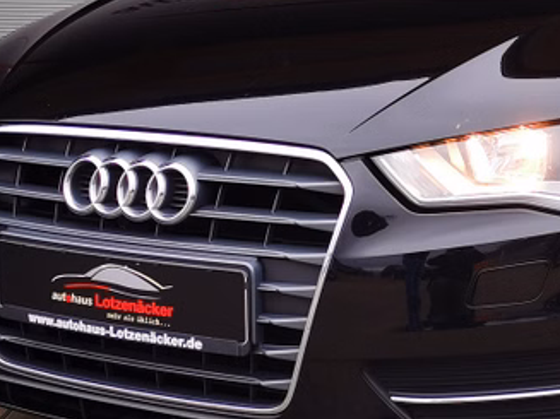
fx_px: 1423
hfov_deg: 21.8
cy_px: 142
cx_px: 488
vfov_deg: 16.7
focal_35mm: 88
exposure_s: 1/131
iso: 50
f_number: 1.8
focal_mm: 5.58
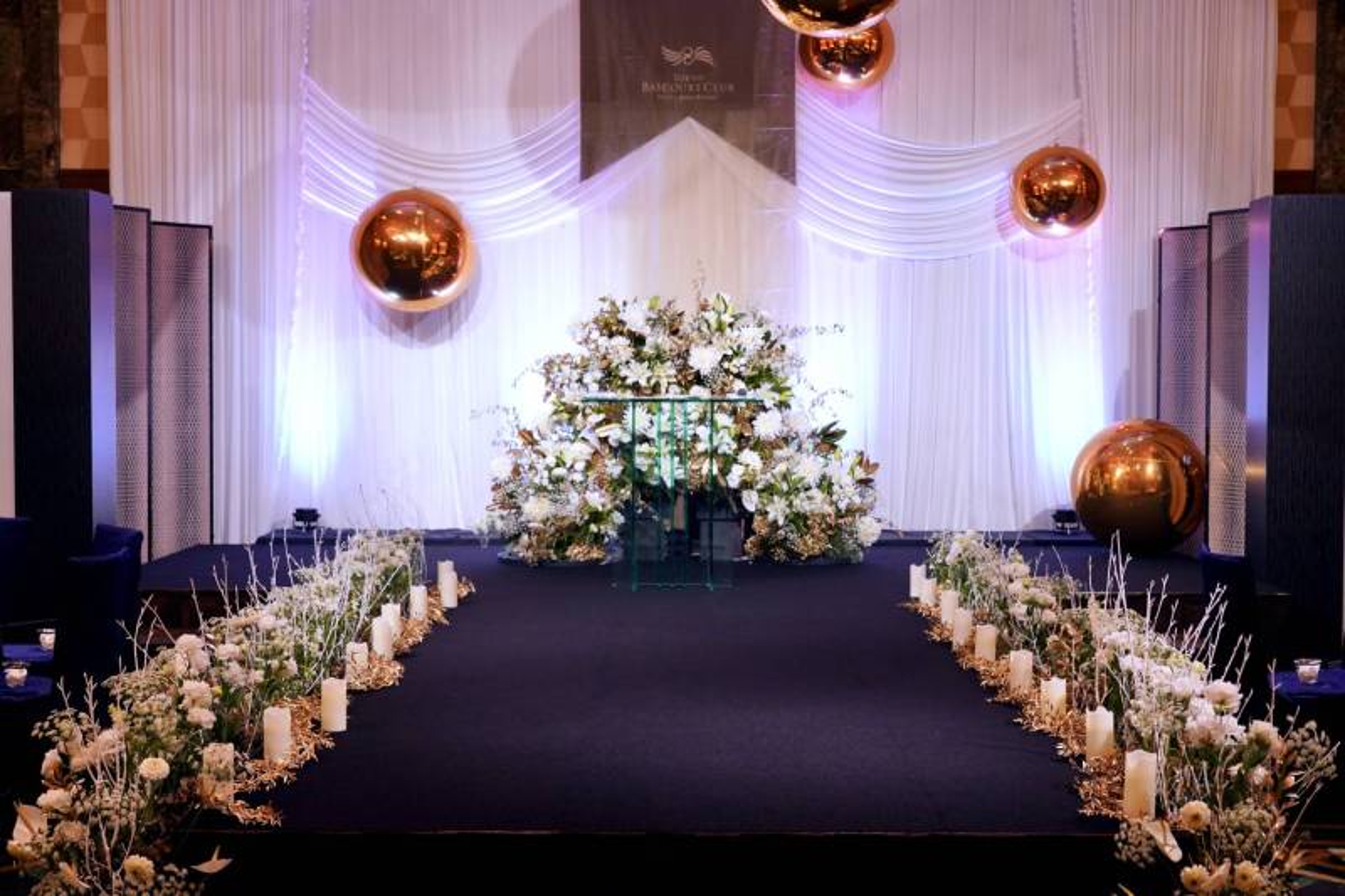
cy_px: 448
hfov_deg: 42.8
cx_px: 672
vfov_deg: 29.2
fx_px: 1718
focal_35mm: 46
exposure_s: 1/60
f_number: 5.6
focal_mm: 46
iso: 1600
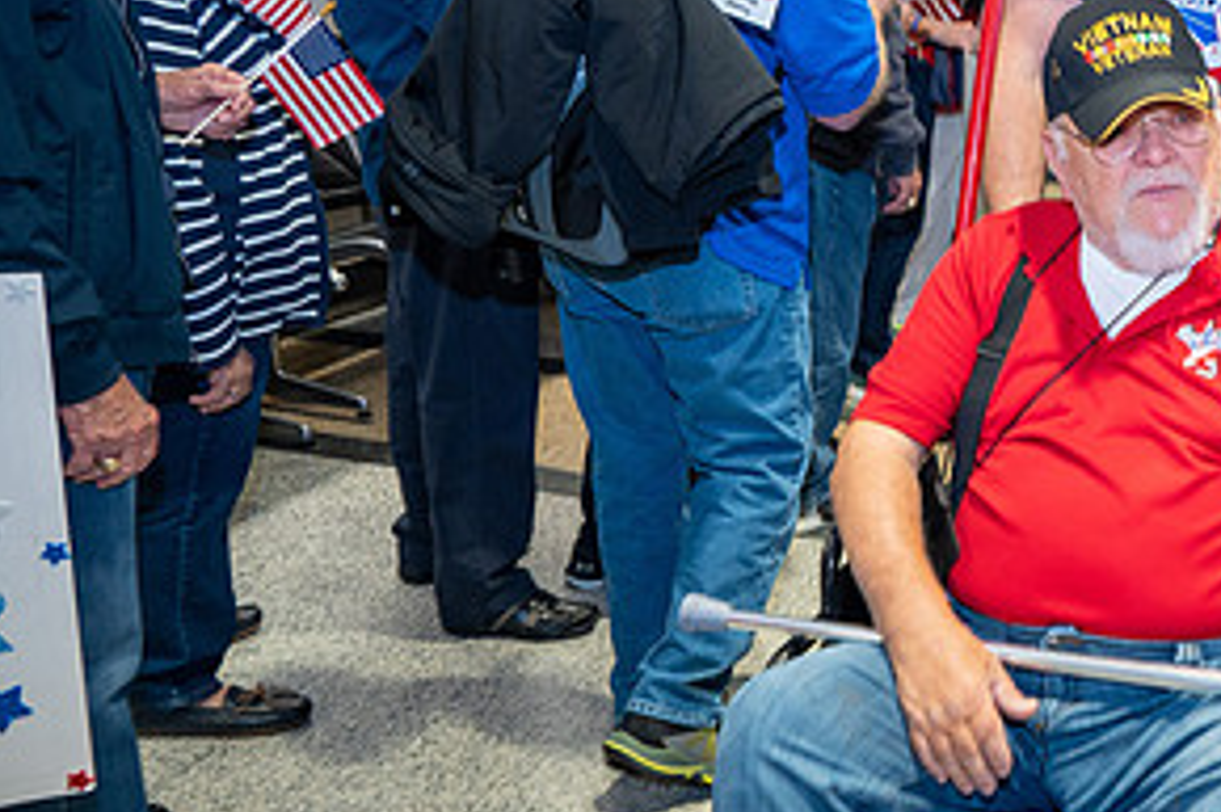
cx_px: 1217
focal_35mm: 48
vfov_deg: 28.0
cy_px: 395
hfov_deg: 36.9
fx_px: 1627
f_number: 4.5
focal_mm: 24
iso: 1250
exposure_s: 1/40
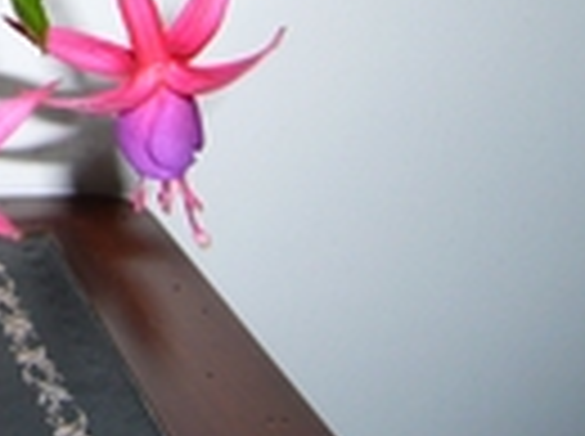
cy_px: -207
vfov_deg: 13.0
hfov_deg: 16.6
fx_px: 1822
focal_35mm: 108
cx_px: -302
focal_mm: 5.8
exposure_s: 1/30
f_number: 2.8
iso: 100
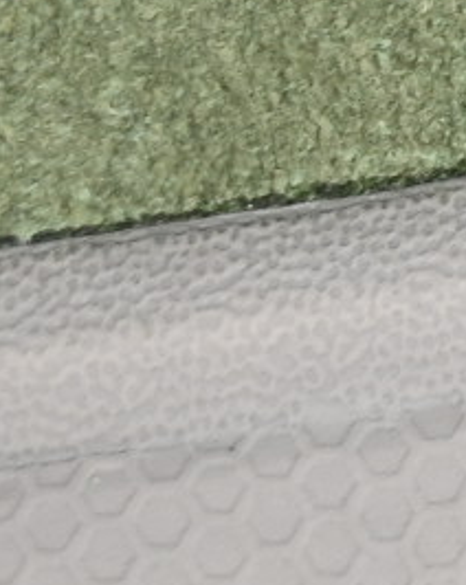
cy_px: -772
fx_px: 12752
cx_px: 2194
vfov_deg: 2.6
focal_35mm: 738
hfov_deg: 2.0
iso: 160
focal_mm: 50
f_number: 6.3
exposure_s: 1/60
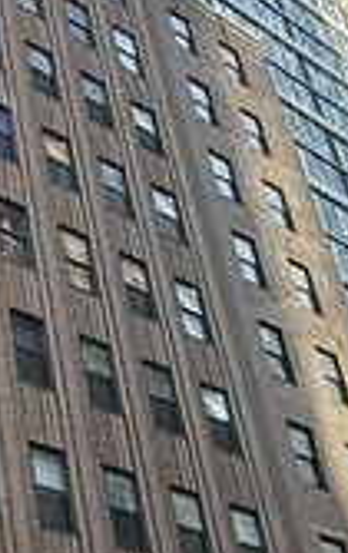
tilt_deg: +31.9
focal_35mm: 71
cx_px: -156
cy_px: 387
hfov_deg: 16.9
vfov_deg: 28.7
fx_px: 1073
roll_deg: +2.2
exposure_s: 1/161
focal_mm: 2.22
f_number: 2.2
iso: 64
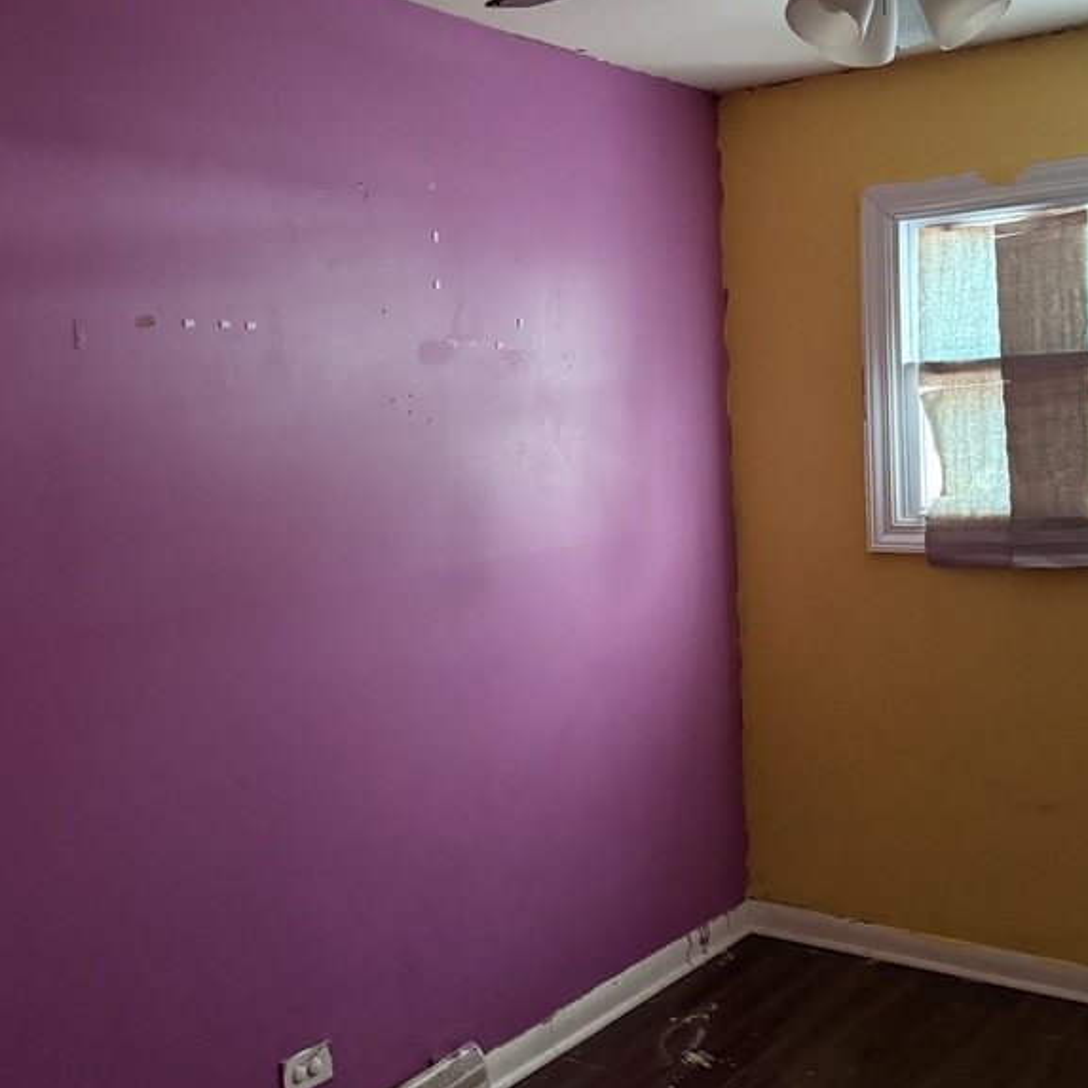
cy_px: 494
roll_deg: +2.5
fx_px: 1422
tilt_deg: -1.2
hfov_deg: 41.5
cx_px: 691
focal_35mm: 40
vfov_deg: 41.8
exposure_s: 1/40
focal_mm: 6.76
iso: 1000
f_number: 1.78
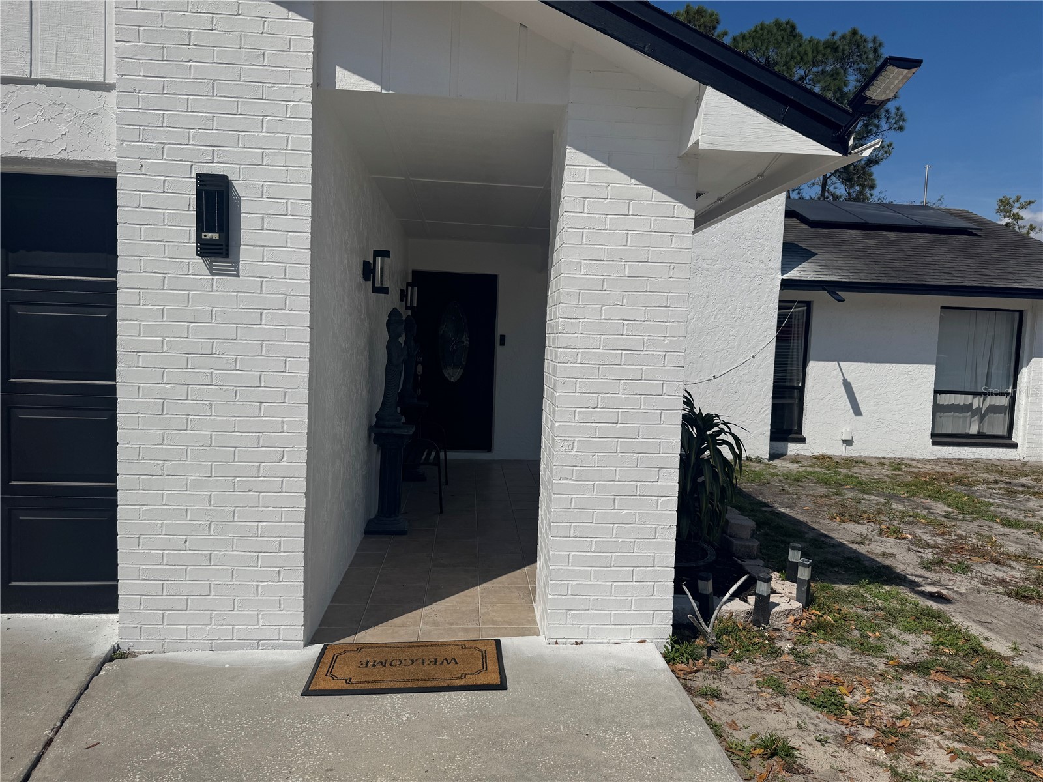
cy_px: 391
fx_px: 723
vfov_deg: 56.8
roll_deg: -1.8
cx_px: 522
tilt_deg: -4.1
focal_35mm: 24
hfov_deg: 71.6
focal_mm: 6.76
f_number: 1.78
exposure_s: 1/12346
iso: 64
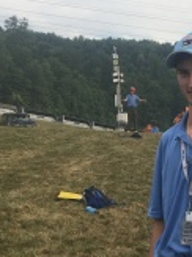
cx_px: 159
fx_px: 481
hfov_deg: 22.2
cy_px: 200
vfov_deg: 29.3
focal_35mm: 65
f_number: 2.2
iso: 25
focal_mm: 4.15
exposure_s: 1/292
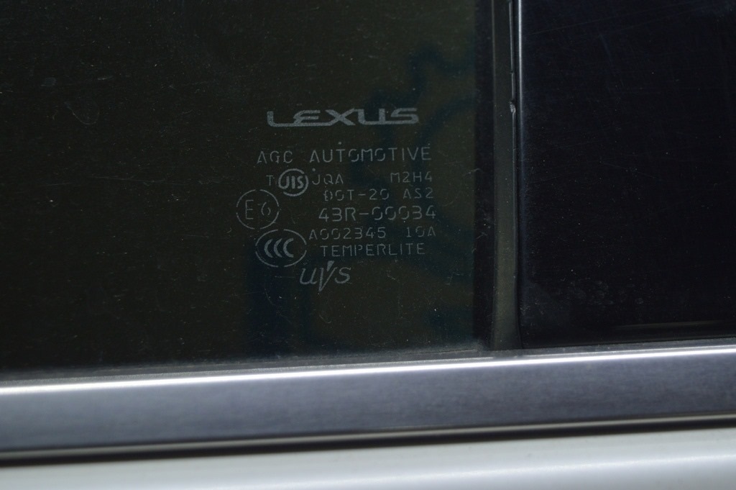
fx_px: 1164
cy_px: 245
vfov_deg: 23.7
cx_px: 368
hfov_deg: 35.1
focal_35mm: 57
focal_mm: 38
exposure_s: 1/160
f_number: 4.8
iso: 400
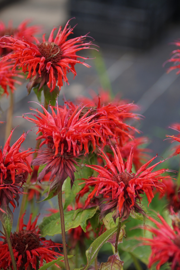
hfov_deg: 9.1
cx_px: 90
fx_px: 1125
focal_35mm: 150
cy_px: 135
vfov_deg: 13.7
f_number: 6.3
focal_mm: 100
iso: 100
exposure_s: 1/160
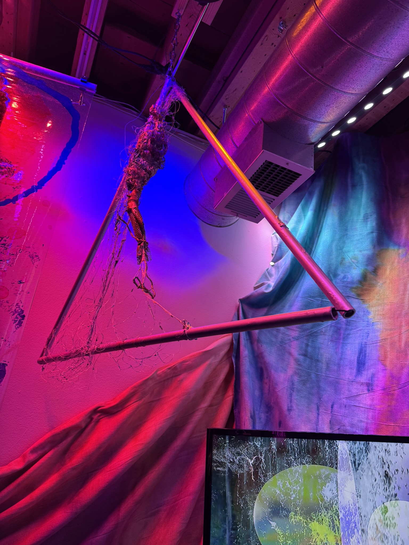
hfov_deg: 56.8
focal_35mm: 24
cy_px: 272
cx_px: 204
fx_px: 378
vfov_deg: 71.6
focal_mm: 6.76
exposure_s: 1/58
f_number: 1.78
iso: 100
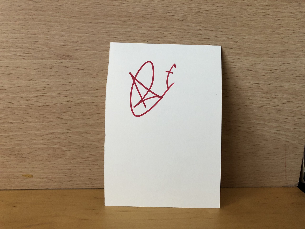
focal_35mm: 28
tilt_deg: -14.5
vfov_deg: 49.7
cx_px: 152
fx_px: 247
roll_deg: -1.7
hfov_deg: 63.4
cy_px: 114
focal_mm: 3.99
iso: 80
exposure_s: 1/15
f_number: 1.8
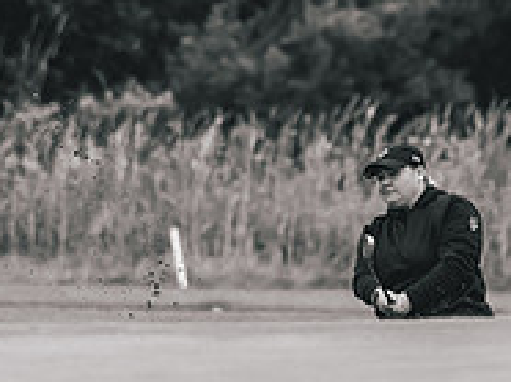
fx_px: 9775
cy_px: 206
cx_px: 289
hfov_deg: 3.0
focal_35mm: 663
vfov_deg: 2.2
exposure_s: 1/1250
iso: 800
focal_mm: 150
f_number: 2.8
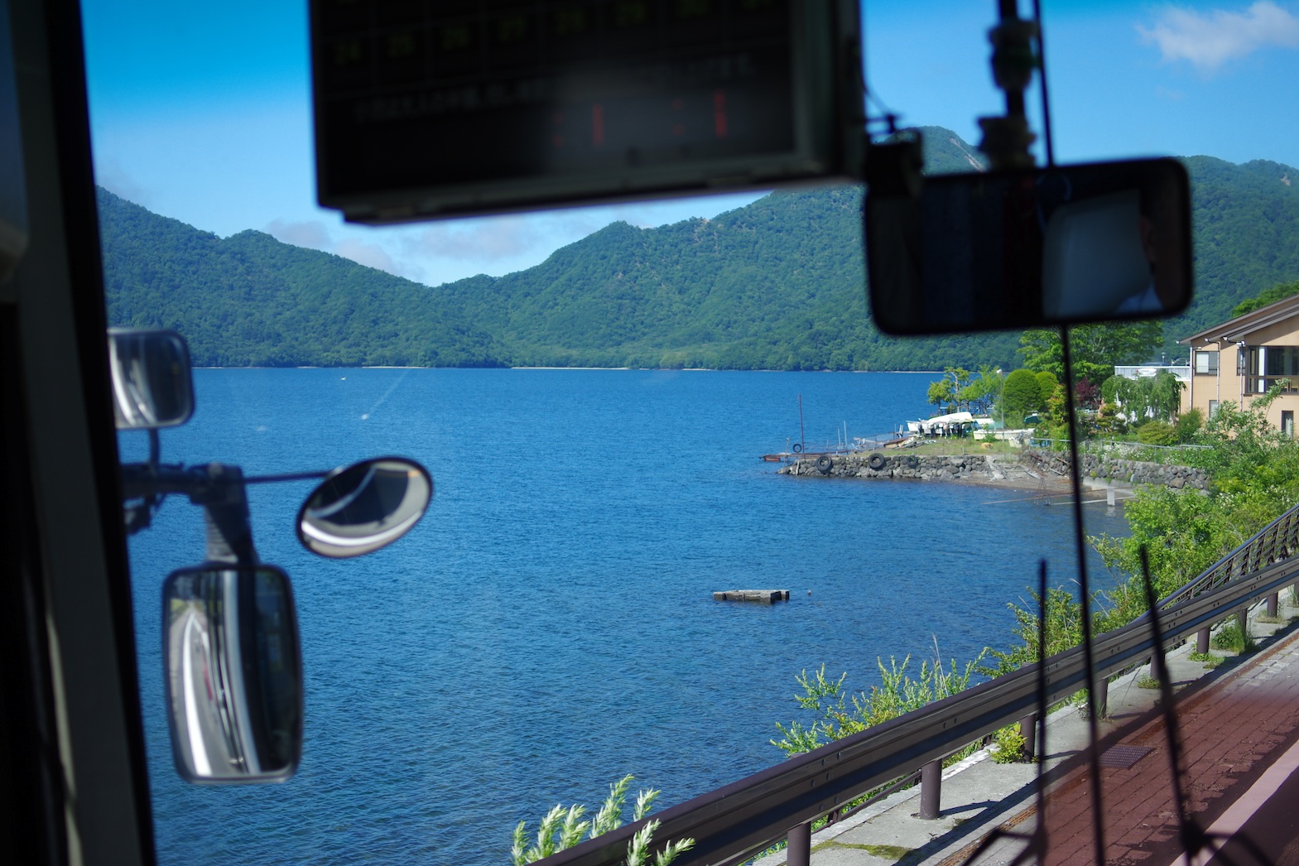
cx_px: 644
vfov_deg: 25.5
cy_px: 430
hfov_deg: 37.5
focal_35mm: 53
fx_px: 1912
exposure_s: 1/1000
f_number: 2.8
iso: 100
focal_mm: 35
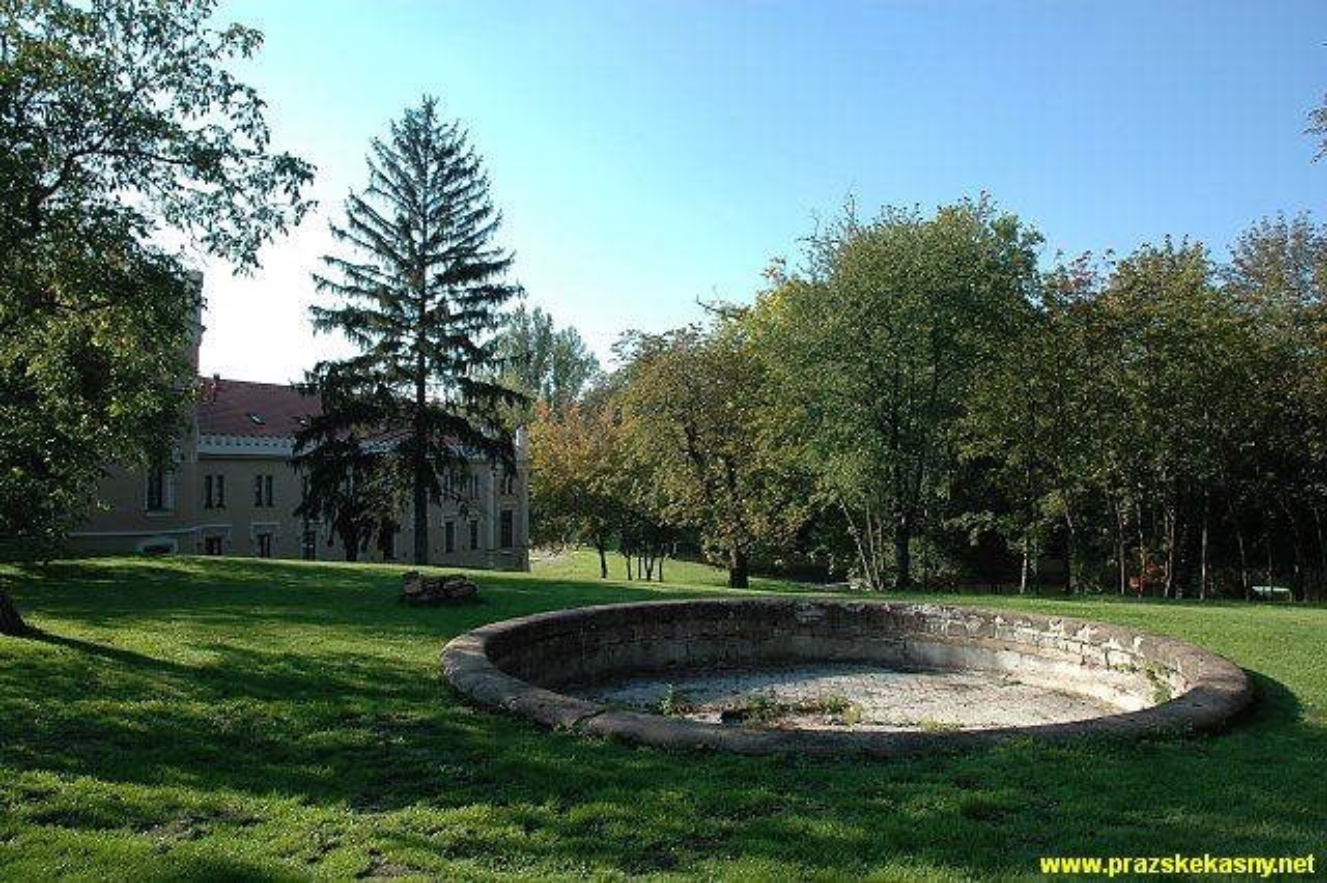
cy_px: 442
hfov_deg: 67.4
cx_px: 664
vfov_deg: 47.9
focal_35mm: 27
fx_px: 995
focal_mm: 18
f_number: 8
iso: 200
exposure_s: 1/200
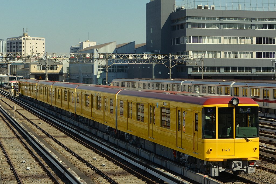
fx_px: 322
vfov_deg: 31.9
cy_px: 92
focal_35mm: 42
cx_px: 138
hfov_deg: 46.4
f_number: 9
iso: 100
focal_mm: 28
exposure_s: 1/320
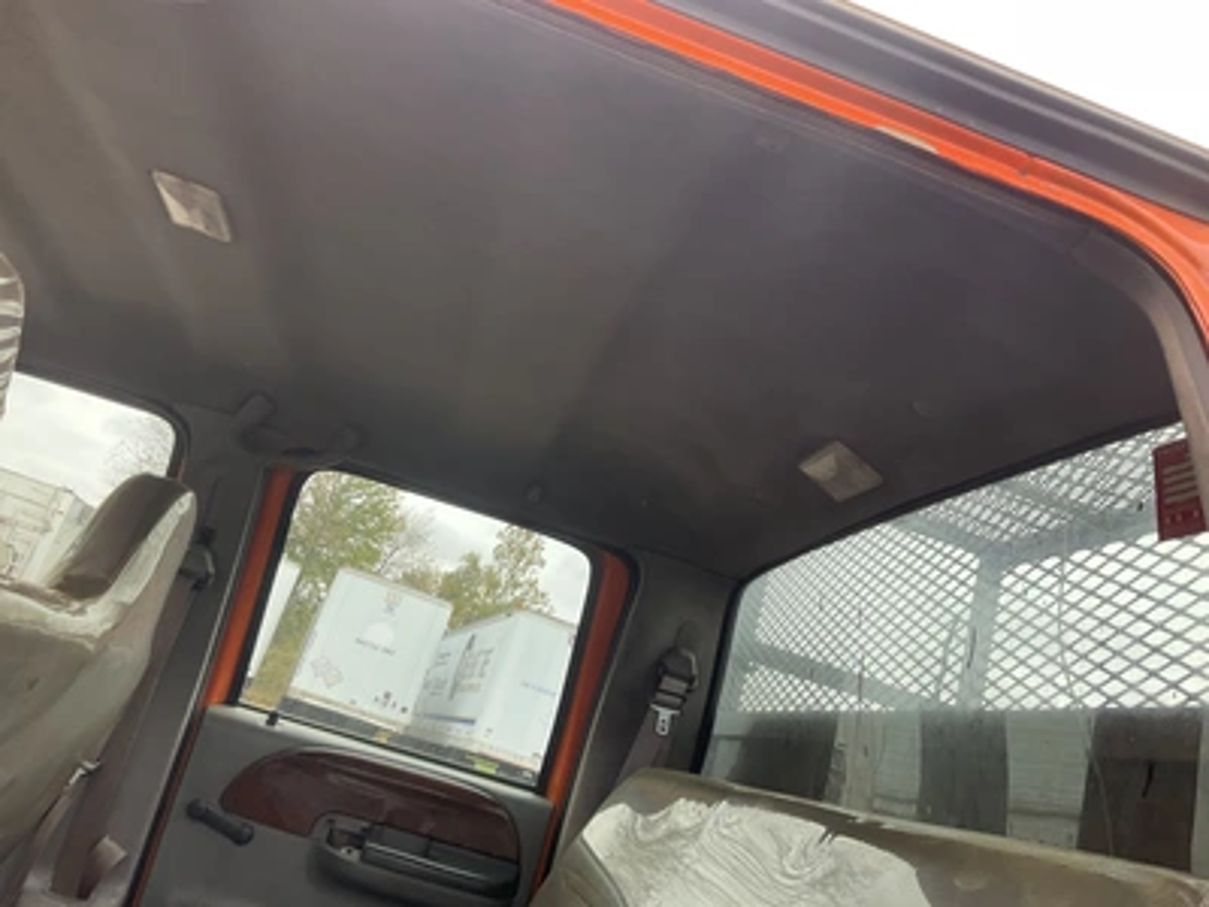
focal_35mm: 29
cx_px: 604
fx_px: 1013
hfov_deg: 61.7
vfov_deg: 48.2
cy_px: 454
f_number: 1.8
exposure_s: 1/122
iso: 25
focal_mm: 3
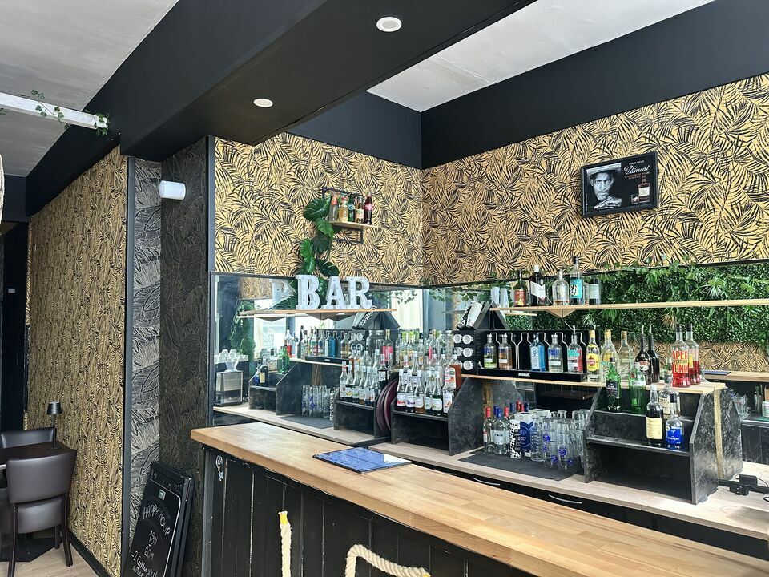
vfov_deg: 56.8
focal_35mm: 24
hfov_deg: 71.6
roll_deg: +0.4
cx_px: 384
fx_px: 533
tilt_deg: +4.2
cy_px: 288
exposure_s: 1/121
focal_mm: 6.86
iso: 200
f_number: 1.78
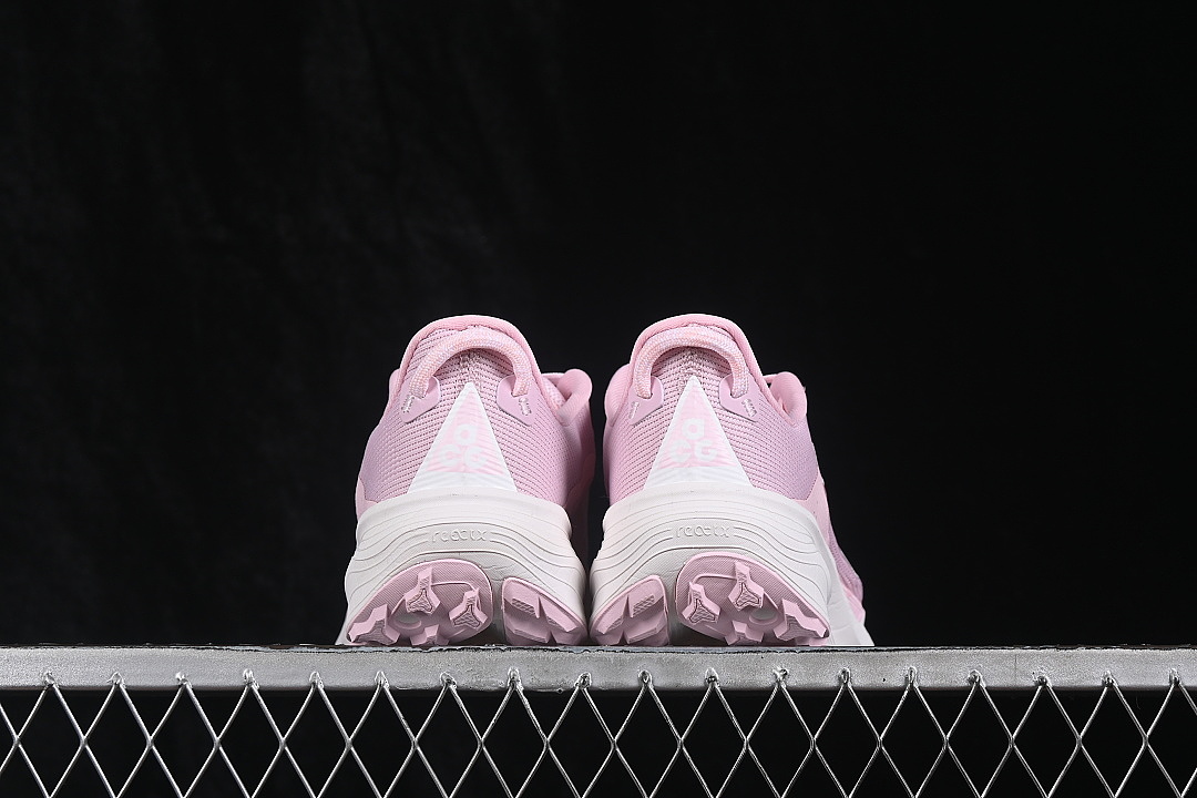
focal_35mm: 75
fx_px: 2494
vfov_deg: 18.2
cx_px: 598
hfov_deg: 27.0
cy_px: 399
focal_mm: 50
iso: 160
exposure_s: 1/80
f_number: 8
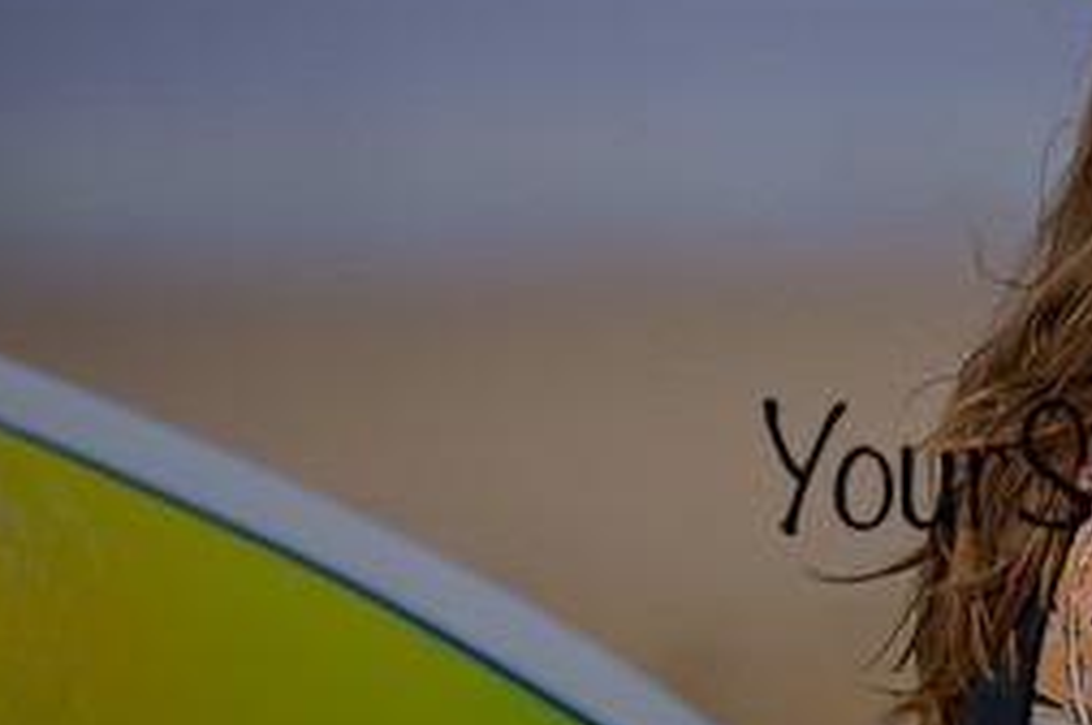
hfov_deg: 0.9
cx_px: 1163
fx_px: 68707
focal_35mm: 2268
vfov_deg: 0.6
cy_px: 444
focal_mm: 800
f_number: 6.3
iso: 360
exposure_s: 1/2000
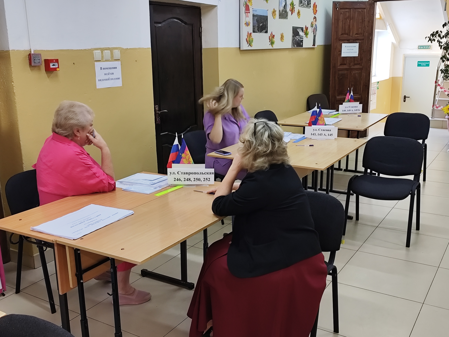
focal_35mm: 35
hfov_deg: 52.6
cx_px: 224
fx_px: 454
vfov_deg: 40.7
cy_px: 168
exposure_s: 1/50
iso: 500
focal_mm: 6.14
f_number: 1.65
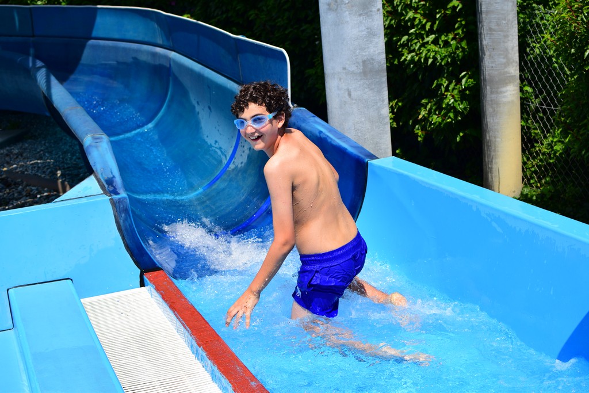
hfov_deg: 37.8
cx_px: 294
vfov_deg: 25.8
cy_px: 196
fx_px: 859
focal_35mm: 52
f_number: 3.5
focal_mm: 35
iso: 100
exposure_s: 1/1250
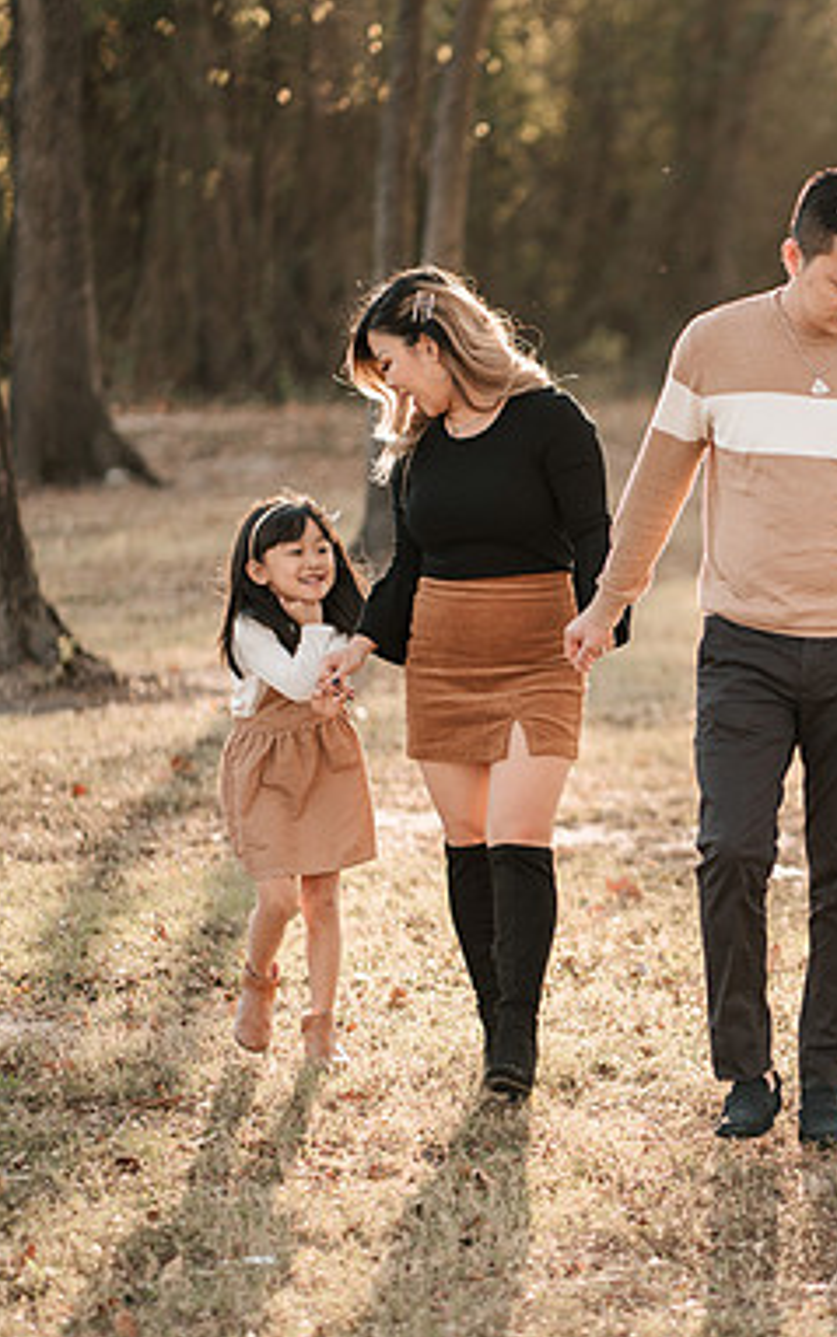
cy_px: 670
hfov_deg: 9.7
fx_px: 4923
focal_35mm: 135
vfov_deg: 15.5
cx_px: 824
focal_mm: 85
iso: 125
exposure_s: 1/500
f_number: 1.8
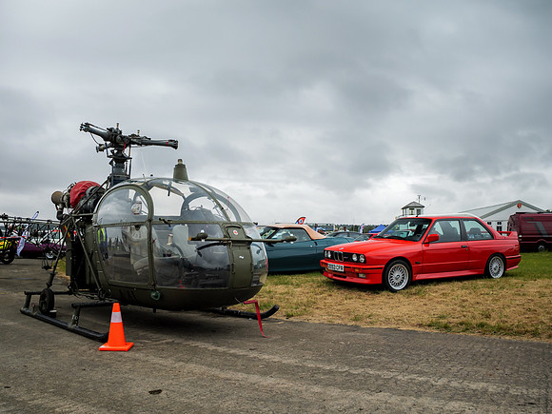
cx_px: 283
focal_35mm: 29
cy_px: 222
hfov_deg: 62.3
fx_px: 456
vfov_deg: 48.7
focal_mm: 12
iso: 200
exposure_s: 1/320
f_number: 3.7
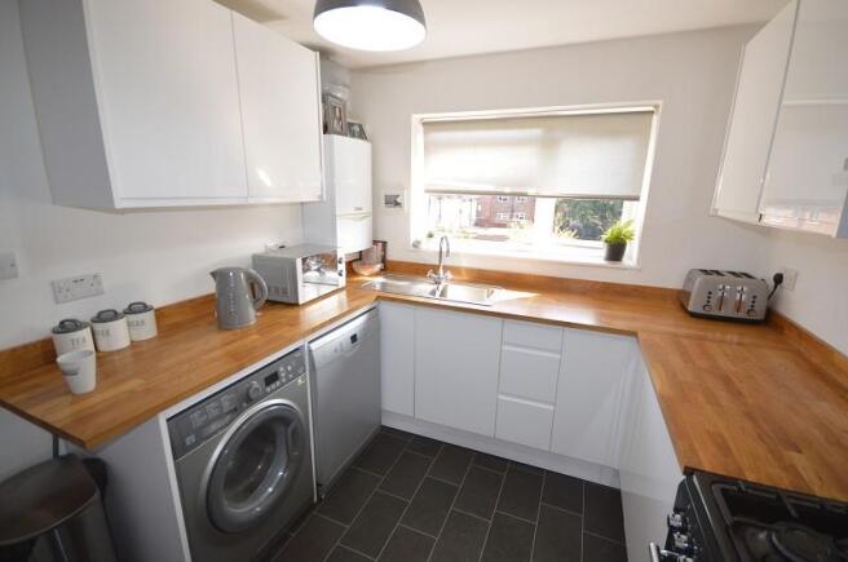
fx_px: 353
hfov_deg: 100.5
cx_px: 424
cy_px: 281
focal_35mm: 15
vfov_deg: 77.1
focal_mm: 10
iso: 360
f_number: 4
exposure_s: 1/125
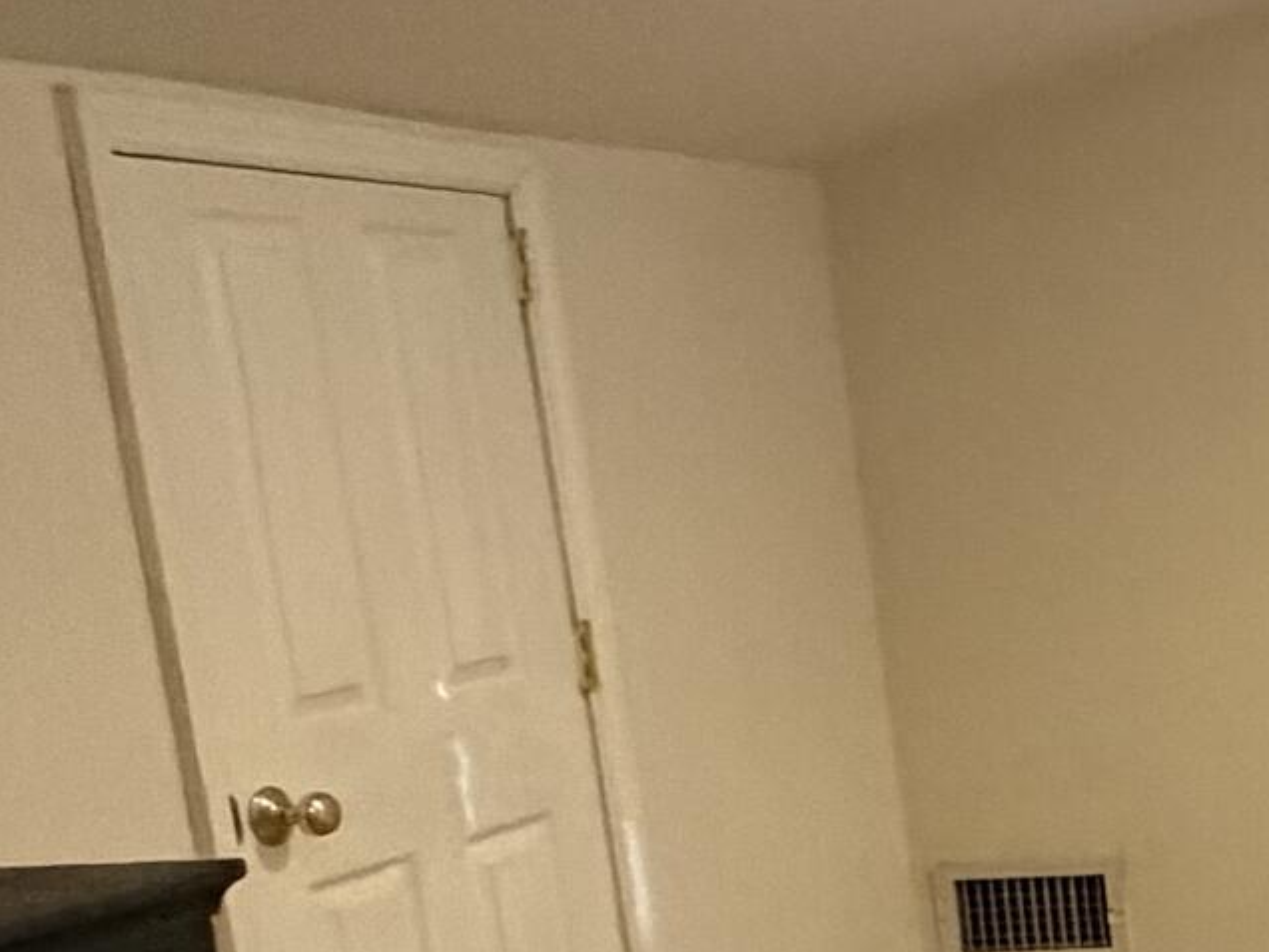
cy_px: 756
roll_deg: +0.0
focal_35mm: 66
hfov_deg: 17.2
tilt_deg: -9.5
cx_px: 2751
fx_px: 2420
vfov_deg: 22.0
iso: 500
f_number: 2.2
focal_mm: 2.22
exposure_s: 1/60
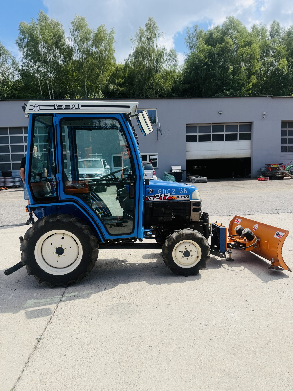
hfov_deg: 56.8
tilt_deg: -5.4
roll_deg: +1.8
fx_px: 271
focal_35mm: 24
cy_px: 196
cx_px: 146
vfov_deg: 71.6
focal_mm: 6.76
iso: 80
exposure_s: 1/4167
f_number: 1.78
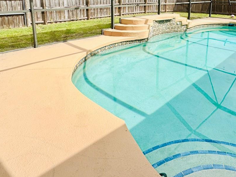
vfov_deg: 46.7
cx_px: 145
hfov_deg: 62.7
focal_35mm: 28
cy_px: 32
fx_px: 191
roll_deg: -0.6
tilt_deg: -11.6
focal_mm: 2.22
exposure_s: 1/1536
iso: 40
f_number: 2.2
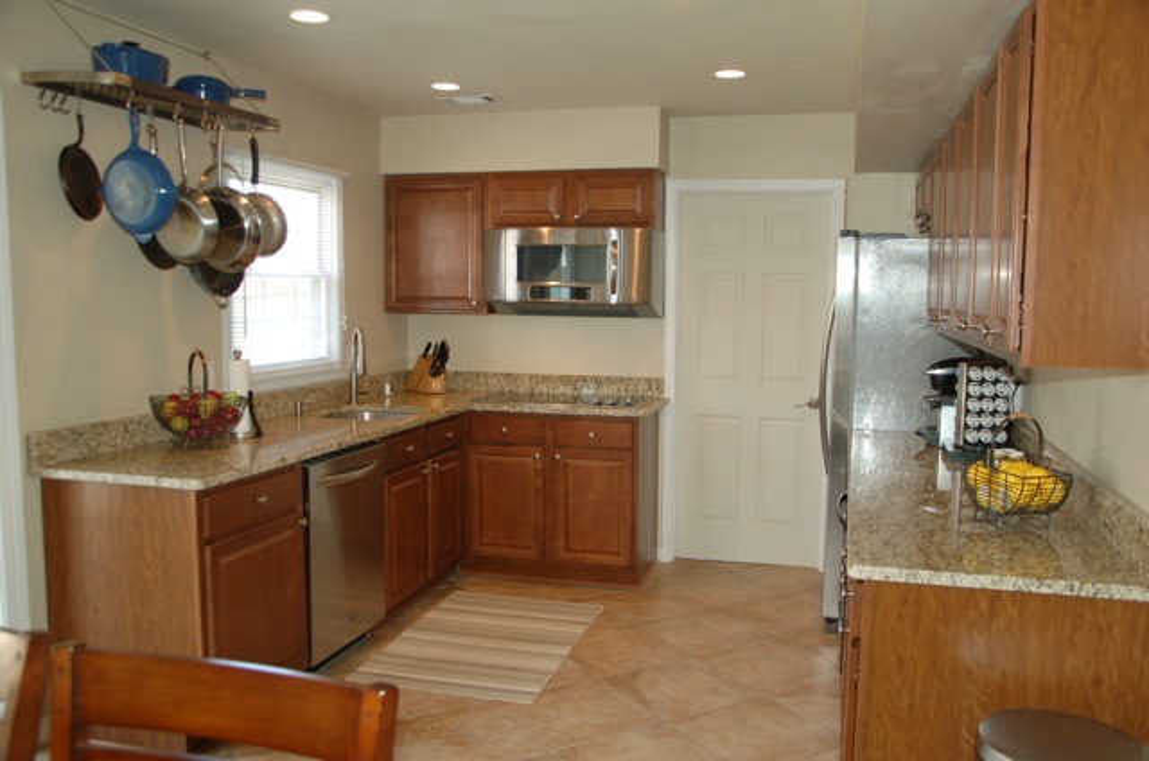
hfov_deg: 59.6
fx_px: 1003
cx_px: 574
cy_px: 380
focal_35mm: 32
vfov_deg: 41.5
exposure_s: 1/60
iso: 400
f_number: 3.8
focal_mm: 21
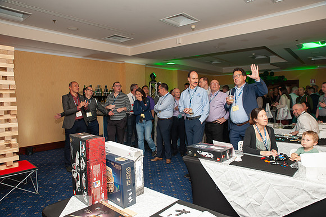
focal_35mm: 24
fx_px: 217
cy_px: 108
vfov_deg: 53.1
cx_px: 163
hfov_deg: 73.8
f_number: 7.1
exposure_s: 1/160
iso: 640
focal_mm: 24
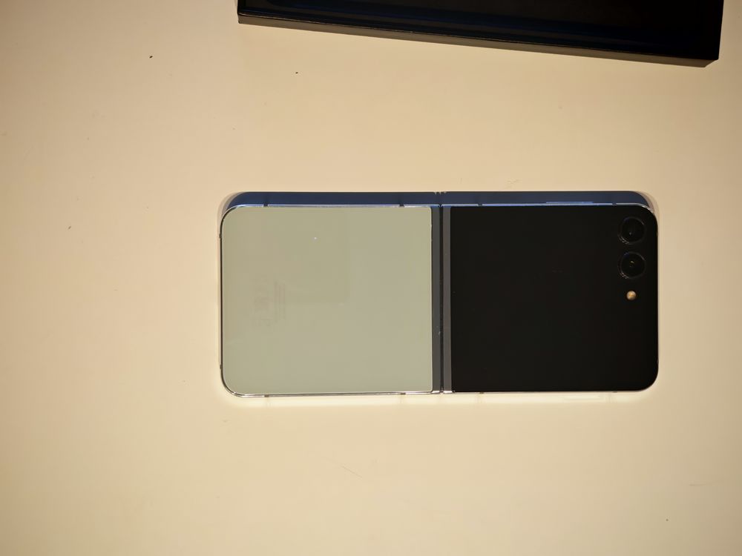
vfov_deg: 31.5
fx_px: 986
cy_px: 278
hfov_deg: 41.2
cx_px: 371
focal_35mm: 46
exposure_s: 1/50
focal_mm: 5.4
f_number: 1.6
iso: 400
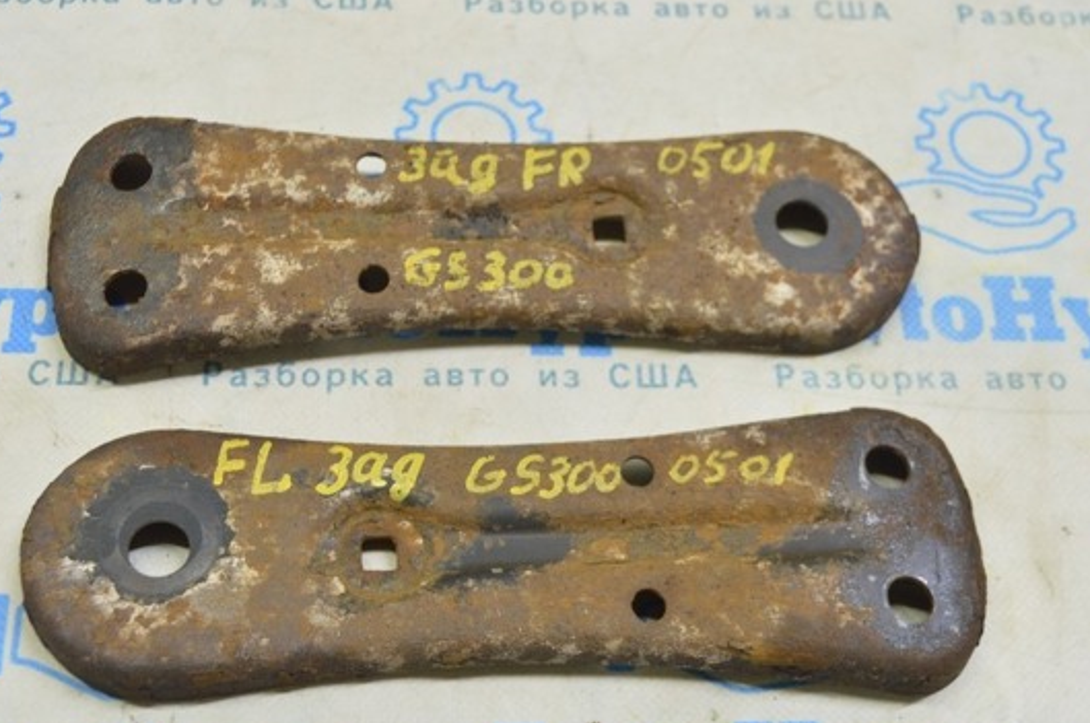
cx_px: 499
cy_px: 434
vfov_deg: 25.6
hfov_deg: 37.8
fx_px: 1590
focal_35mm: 53
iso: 400
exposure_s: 1/20
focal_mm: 29
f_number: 5.6
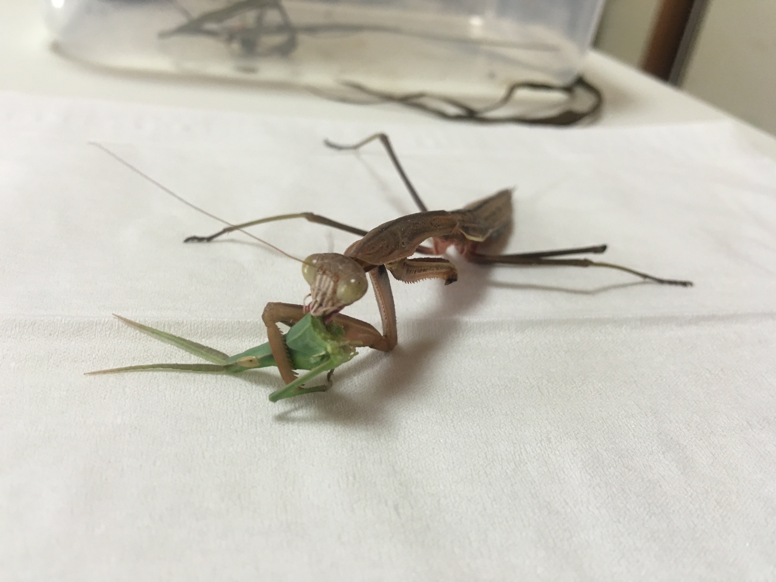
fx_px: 650
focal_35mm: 29
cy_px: 291
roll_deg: -10.2
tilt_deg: -30.3
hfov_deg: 61.7
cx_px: 388
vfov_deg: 48.2
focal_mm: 4.15
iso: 50
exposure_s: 1/15
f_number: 2.2
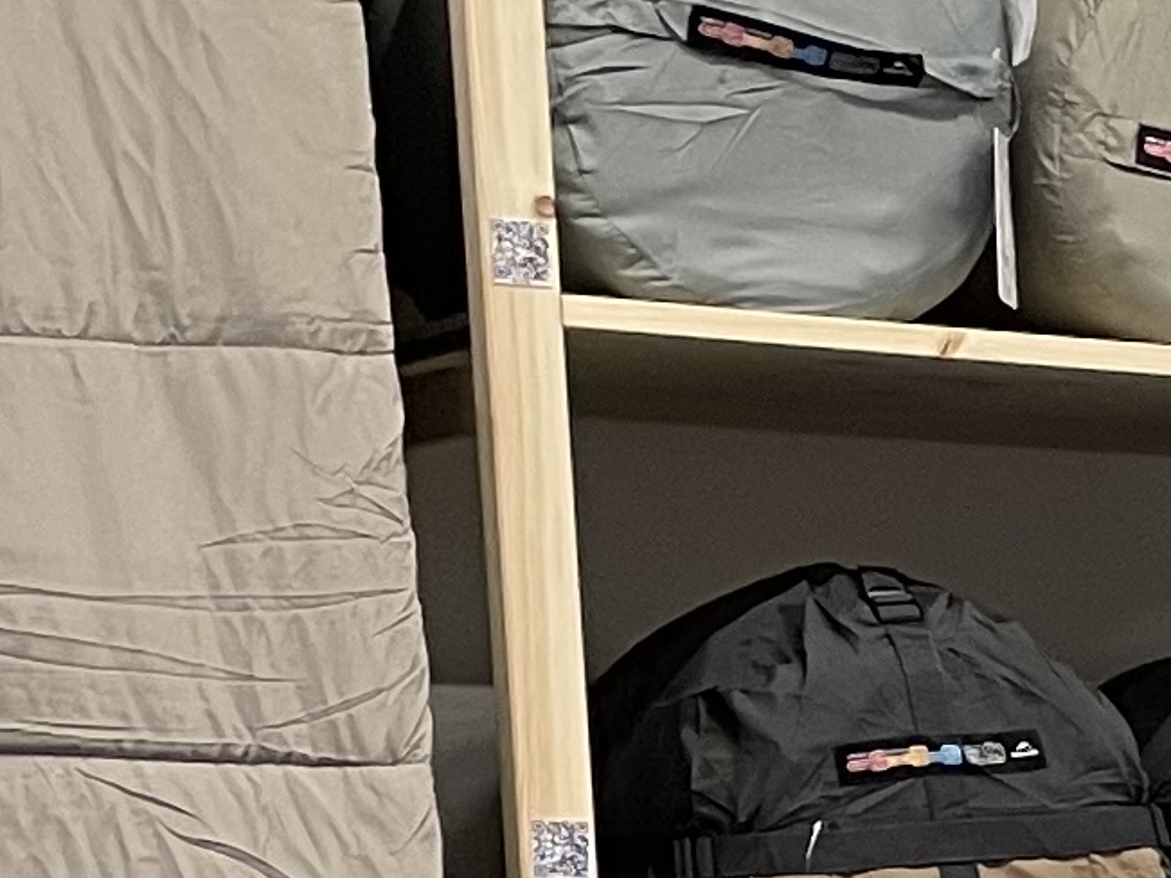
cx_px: 2239
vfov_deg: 8.5
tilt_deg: -10.6
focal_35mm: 161
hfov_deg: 11.3
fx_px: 5445
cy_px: 2060
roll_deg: -0.1
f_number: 1.6
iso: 100
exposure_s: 1/50
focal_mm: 4.2
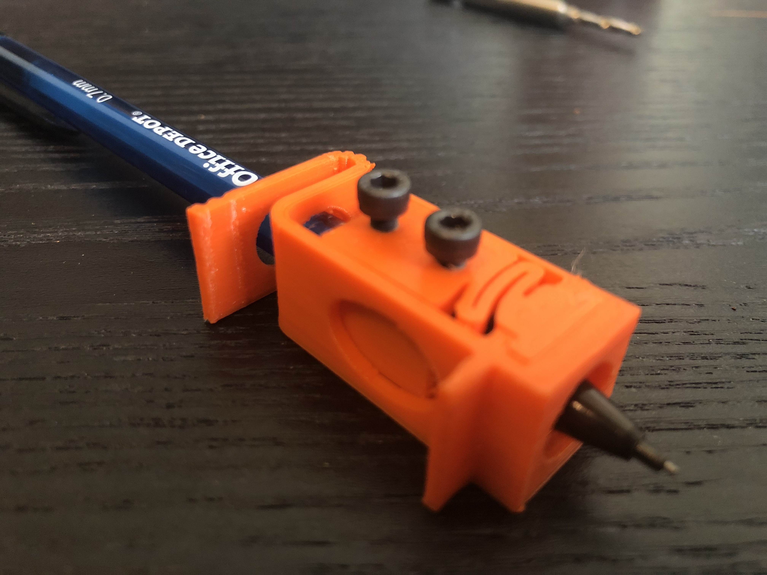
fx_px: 620
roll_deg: -1.4
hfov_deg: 63.4
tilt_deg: -37.5
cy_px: 288
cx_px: 384
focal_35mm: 28
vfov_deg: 49.7
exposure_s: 1/15
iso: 80
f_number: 1.8
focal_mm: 4
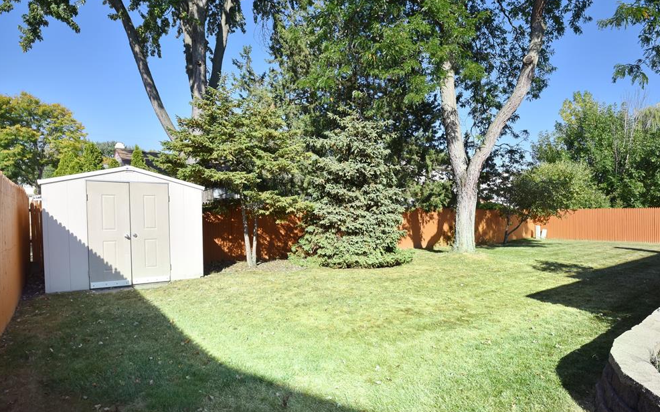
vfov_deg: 64.9
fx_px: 324
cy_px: 218
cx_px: 328
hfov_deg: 91.1
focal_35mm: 18
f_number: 11
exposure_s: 1/500
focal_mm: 17
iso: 640
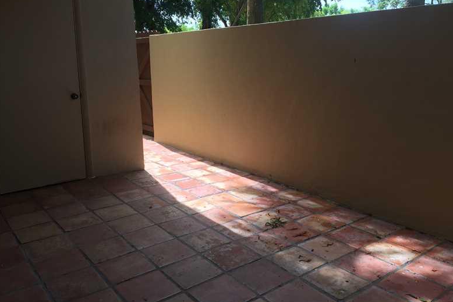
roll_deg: +0.2
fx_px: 390
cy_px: 130
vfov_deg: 42.2
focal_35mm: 31
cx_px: 229
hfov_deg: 60.3
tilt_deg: -10.8
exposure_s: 1/370
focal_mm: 4.15
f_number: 2.2
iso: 32
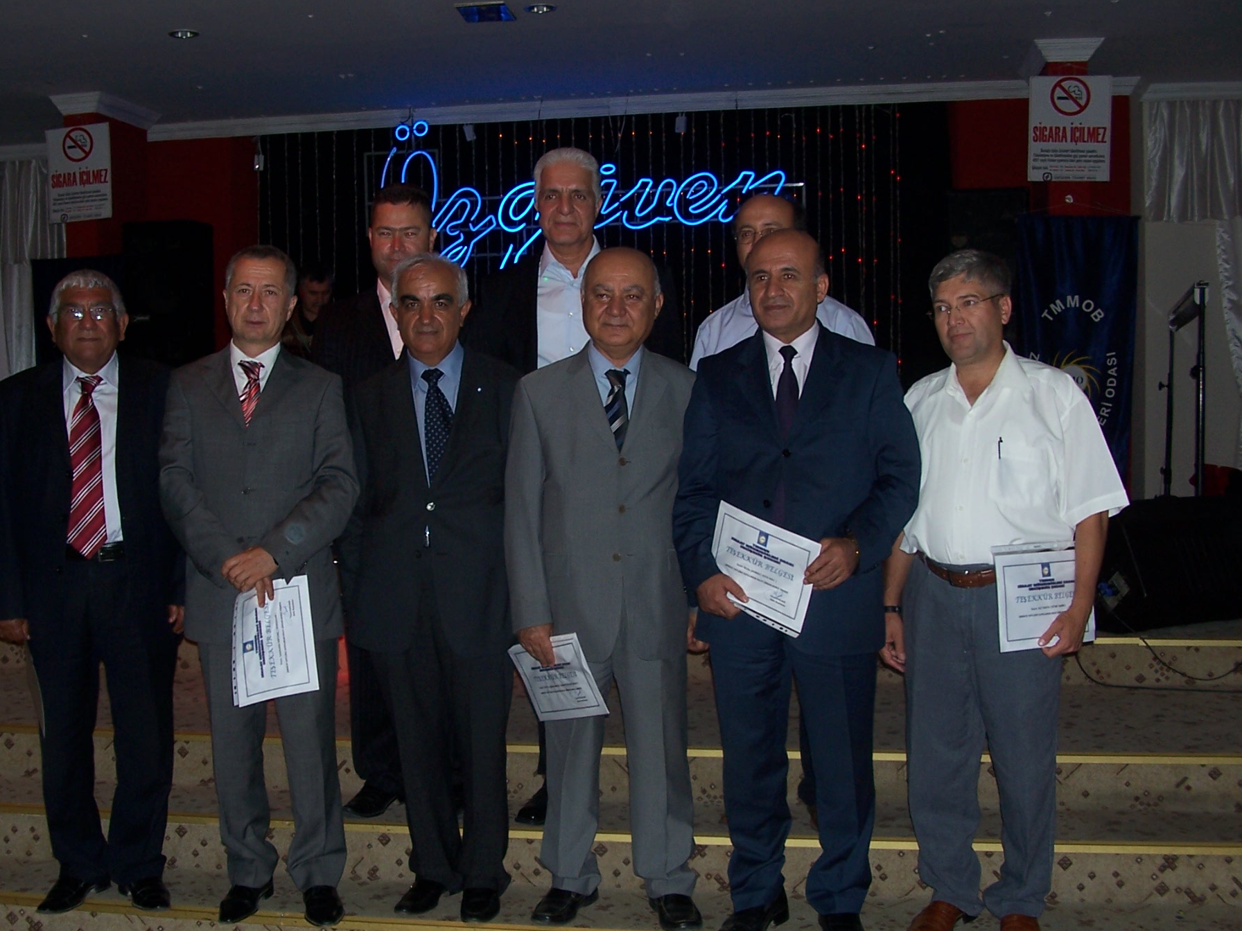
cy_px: 506
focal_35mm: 40
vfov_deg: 35.9
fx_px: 1435
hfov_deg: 46.7
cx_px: 534
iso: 80
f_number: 2.8
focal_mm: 6
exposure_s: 1/60
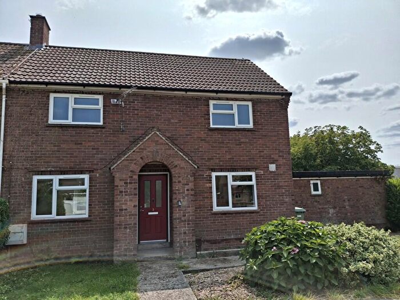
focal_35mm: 25
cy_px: 150
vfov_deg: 54.9
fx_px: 289
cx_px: 200
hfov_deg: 69.4
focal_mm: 4.69
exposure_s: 1/3731
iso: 32
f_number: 1.8
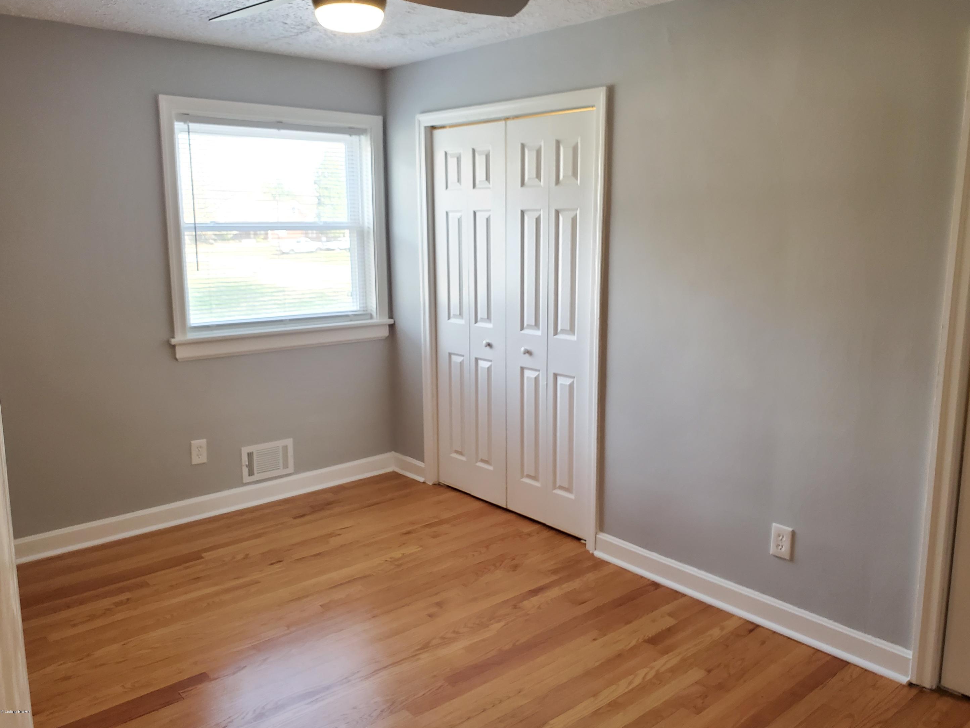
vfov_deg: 51.4
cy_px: 357
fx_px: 757
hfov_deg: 65.3
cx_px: 493
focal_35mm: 27
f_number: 2.4
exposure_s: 1/59
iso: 250
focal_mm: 4.3
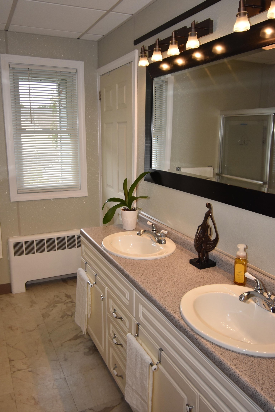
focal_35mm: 30
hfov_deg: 43.6
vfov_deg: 61.9
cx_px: 138
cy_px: 206
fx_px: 344
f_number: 5.6
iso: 1100
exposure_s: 1/125
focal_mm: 20
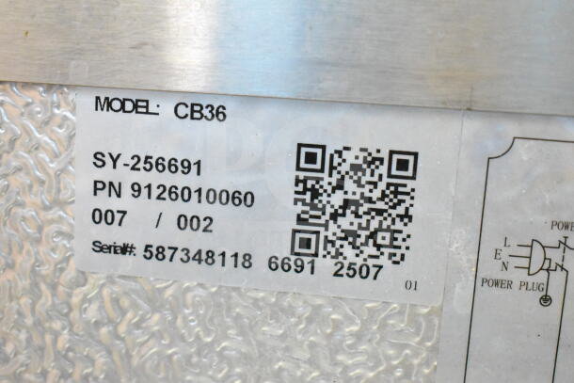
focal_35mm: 60
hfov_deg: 33.4
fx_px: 957
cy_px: 192
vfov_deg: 22.6
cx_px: 287
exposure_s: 1/60
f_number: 4.8
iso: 20000
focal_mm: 40
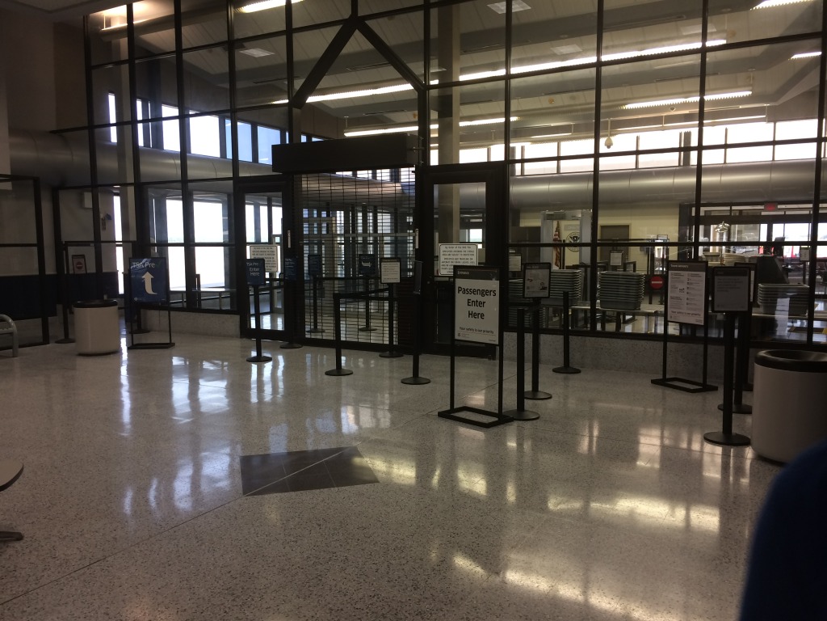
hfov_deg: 61.7
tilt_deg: -6.9
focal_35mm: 29
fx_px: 693
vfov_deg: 48.2
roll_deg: +0.4
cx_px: 414
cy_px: 310
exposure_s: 1/30
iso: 40
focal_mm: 4.15
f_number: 2.2
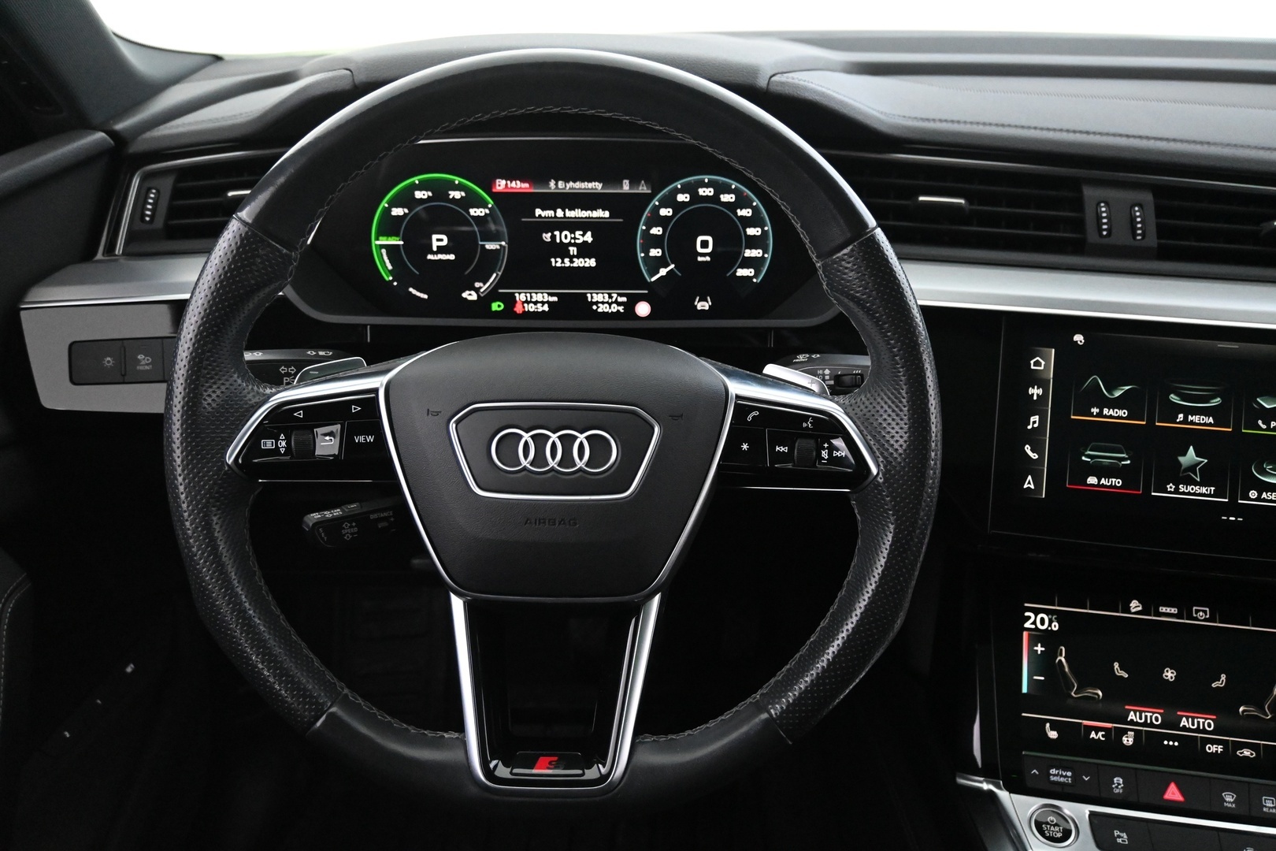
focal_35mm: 32
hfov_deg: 59.5
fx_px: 1116
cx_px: 638
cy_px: 426
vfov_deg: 41.7
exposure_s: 1/30
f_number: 4
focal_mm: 21
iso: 5600
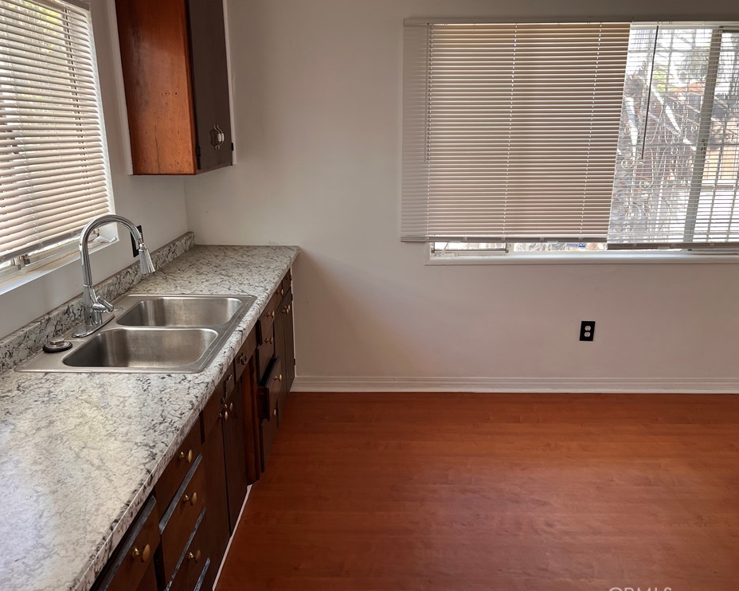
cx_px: 367
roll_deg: +0.3
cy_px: 300
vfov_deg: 51.5
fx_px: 612
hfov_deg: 62.2
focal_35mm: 28
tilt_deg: -16.3
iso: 80
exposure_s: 1/121
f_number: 1.5
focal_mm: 5.7
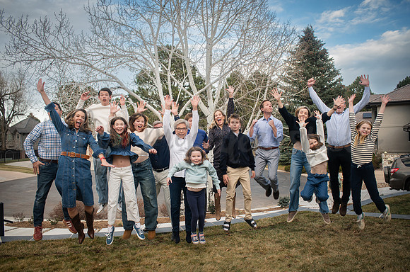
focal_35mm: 28
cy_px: 137
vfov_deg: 46.1
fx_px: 319
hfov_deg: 65.5
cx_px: 205
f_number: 6.3
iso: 640
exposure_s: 1/250
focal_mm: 28
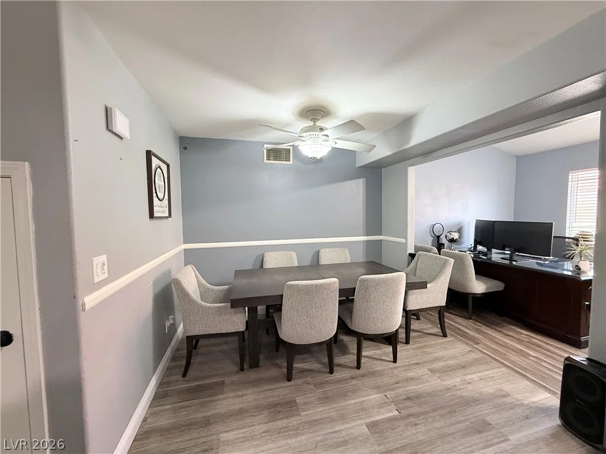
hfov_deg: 102.1
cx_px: 303
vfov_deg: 85.7
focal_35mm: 14
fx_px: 245
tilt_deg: -2.7
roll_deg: +0.5
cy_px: 227
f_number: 2.2
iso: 500
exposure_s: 1/60
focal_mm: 2.22
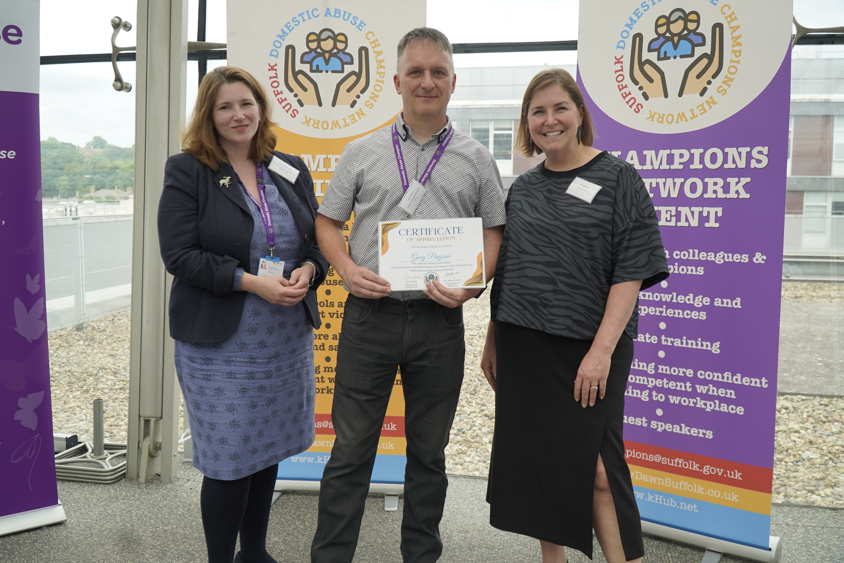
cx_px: 422
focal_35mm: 31
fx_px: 727
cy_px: 282
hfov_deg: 60.3
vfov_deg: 42.3
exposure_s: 1/160
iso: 160
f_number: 4
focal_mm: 21
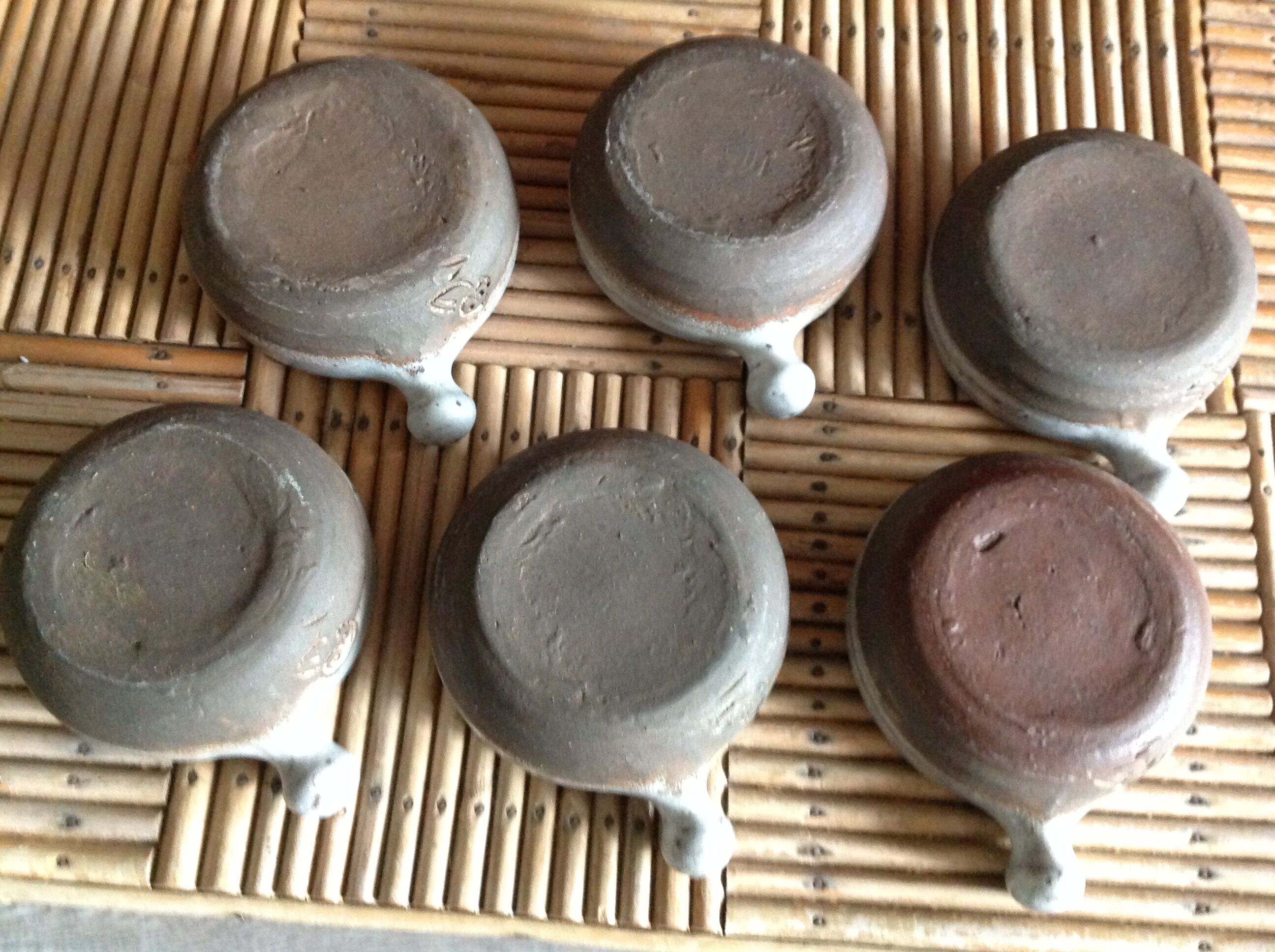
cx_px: 638
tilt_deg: -71.0
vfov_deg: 40.6
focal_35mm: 35
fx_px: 1287
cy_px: 476
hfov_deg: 52.7
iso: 500
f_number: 2.4
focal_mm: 4.28
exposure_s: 1/15
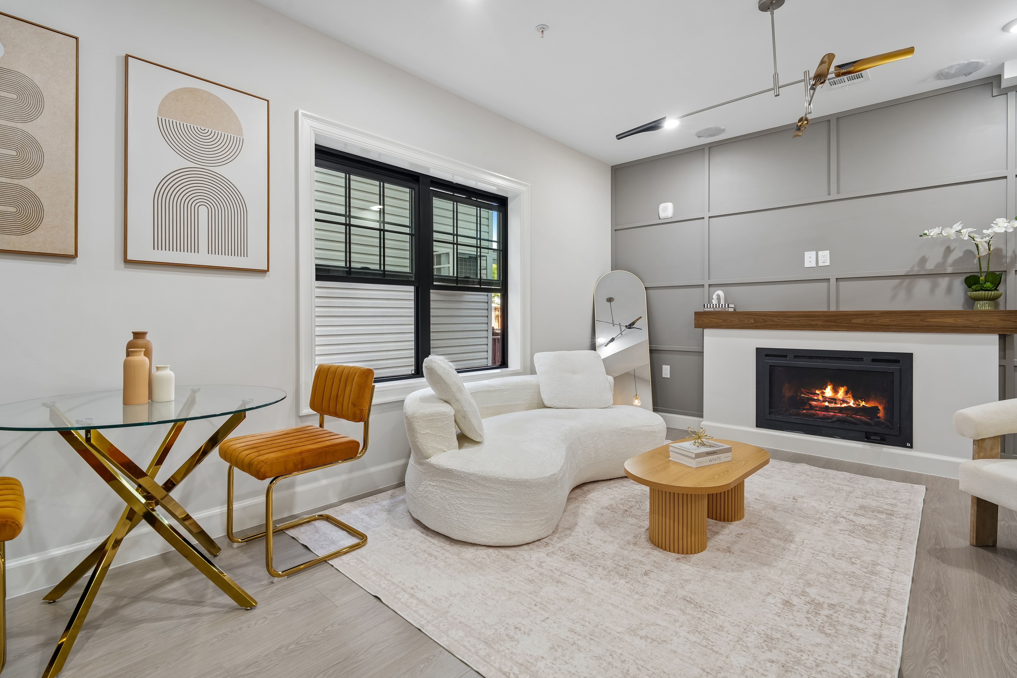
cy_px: 339
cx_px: 508
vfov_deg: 73.7
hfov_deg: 96.7
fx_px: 452
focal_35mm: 16
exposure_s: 1/13
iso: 400
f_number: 8
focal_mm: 16
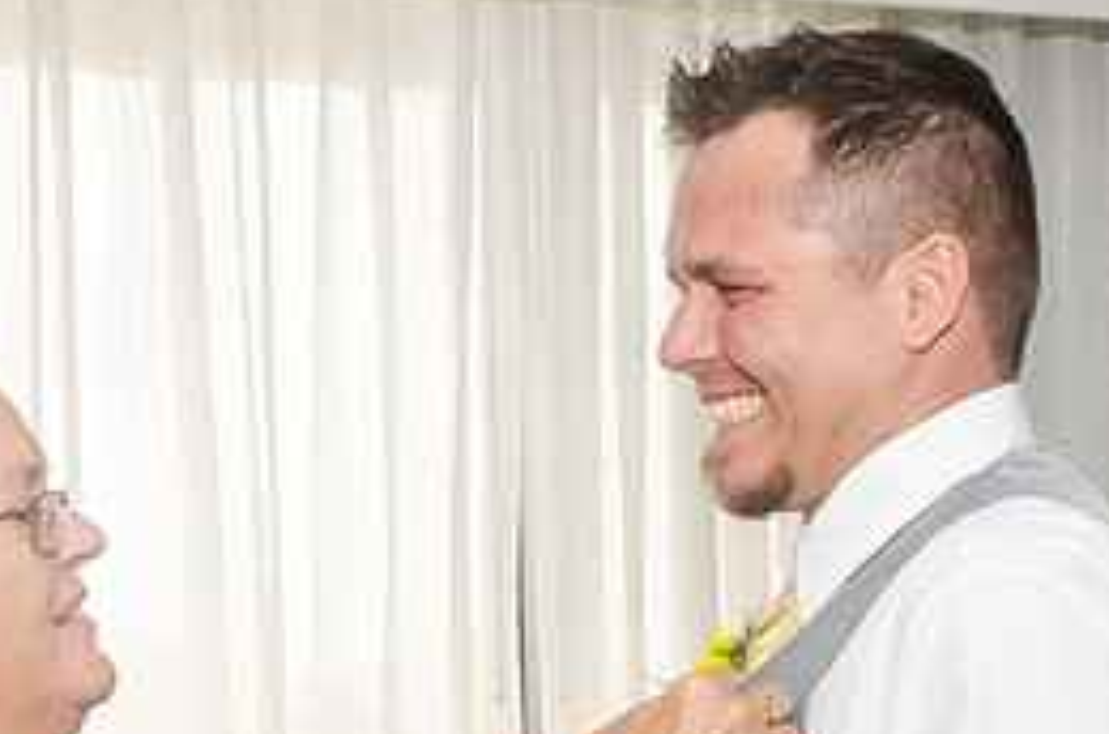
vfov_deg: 15.4
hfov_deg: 23.4
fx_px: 2674
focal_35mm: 87
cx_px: 431
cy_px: 730
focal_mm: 26
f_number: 5.6
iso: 400
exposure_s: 1/250
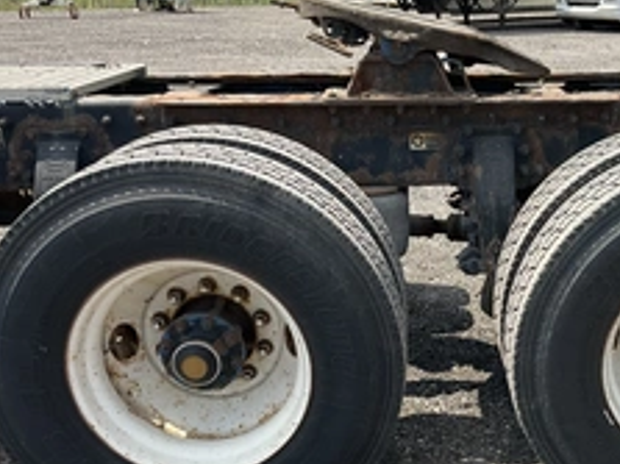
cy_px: 333
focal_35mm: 52
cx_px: 464
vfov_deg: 27.7
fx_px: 931
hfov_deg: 36.0
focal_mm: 3
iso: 25
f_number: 1.8
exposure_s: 1/781
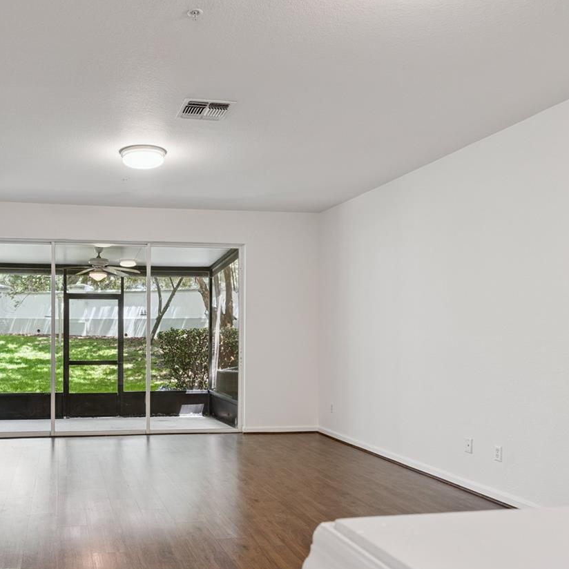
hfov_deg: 48.2
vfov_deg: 49.6
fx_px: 614
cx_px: 154
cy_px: 328
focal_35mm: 33
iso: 400
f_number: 10
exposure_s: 1/20
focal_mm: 20
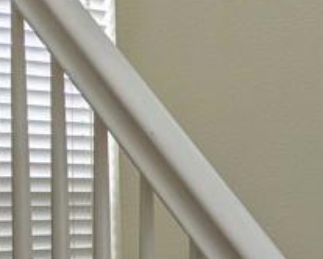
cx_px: 679
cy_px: 257
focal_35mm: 116
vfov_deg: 13.1
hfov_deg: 13.7
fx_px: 1110
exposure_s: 1/114
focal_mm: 6.81
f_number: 1.85
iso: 38
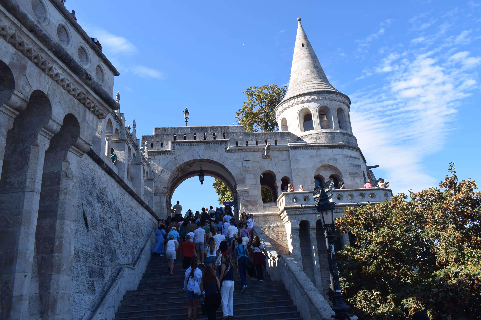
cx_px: 240
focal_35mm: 27
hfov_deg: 67.4
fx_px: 361
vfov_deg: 47.9
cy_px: 160
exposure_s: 1/320
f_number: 9
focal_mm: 18
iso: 200
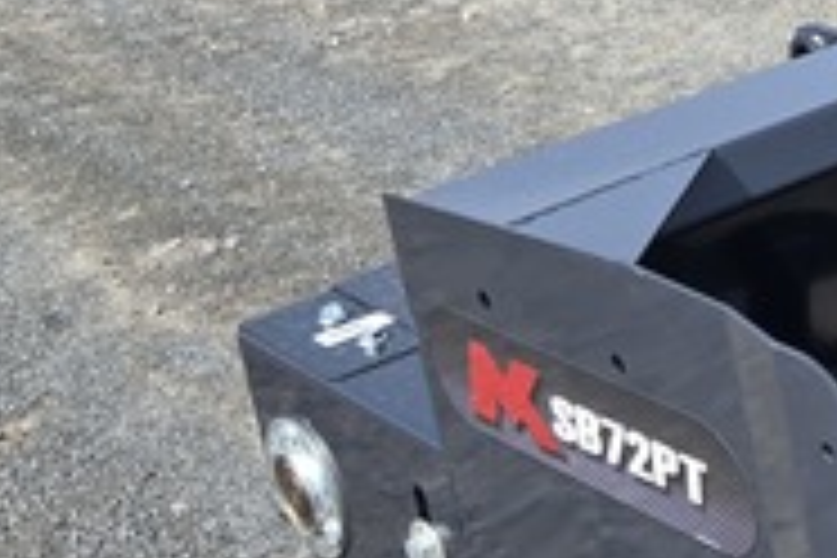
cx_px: 1278
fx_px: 2395
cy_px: 90
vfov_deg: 13.2
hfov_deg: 17.7
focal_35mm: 103
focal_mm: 5.4
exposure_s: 1/1225
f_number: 1.8
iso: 25
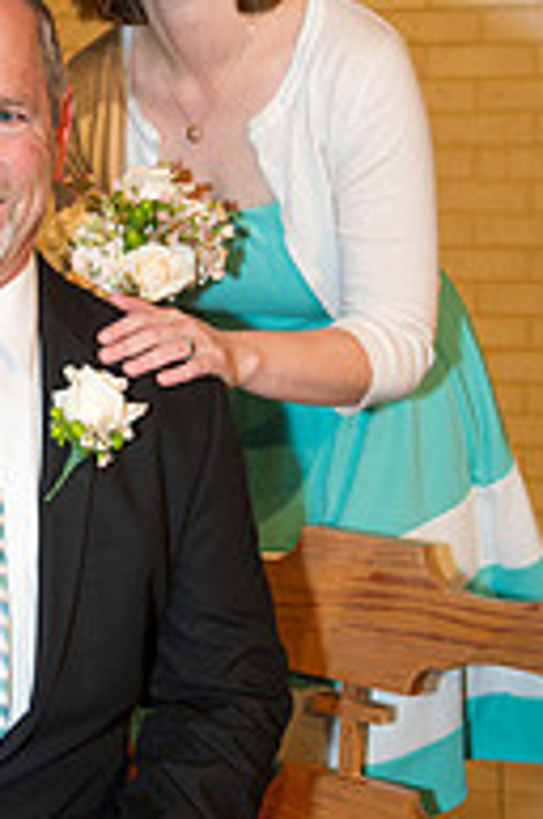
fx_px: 2225
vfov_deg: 20.8
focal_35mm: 98
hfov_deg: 13.6
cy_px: 335
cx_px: -83
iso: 1600
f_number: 5.6
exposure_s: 1/100
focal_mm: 42
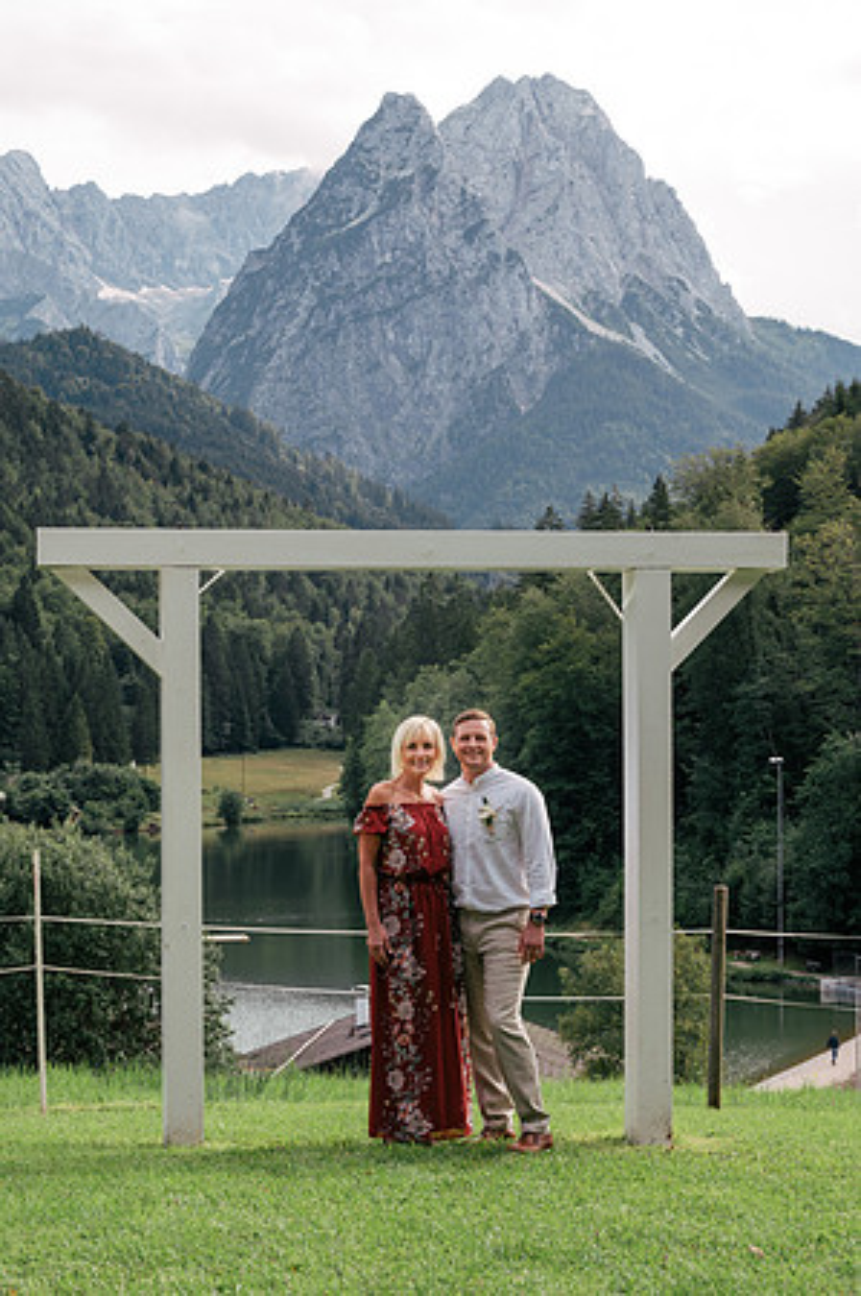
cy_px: 648
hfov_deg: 19.4
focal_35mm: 70
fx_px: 2517
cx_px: 430
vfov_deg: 28.9
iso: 500
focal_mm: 70
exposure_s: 1/250
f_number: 13
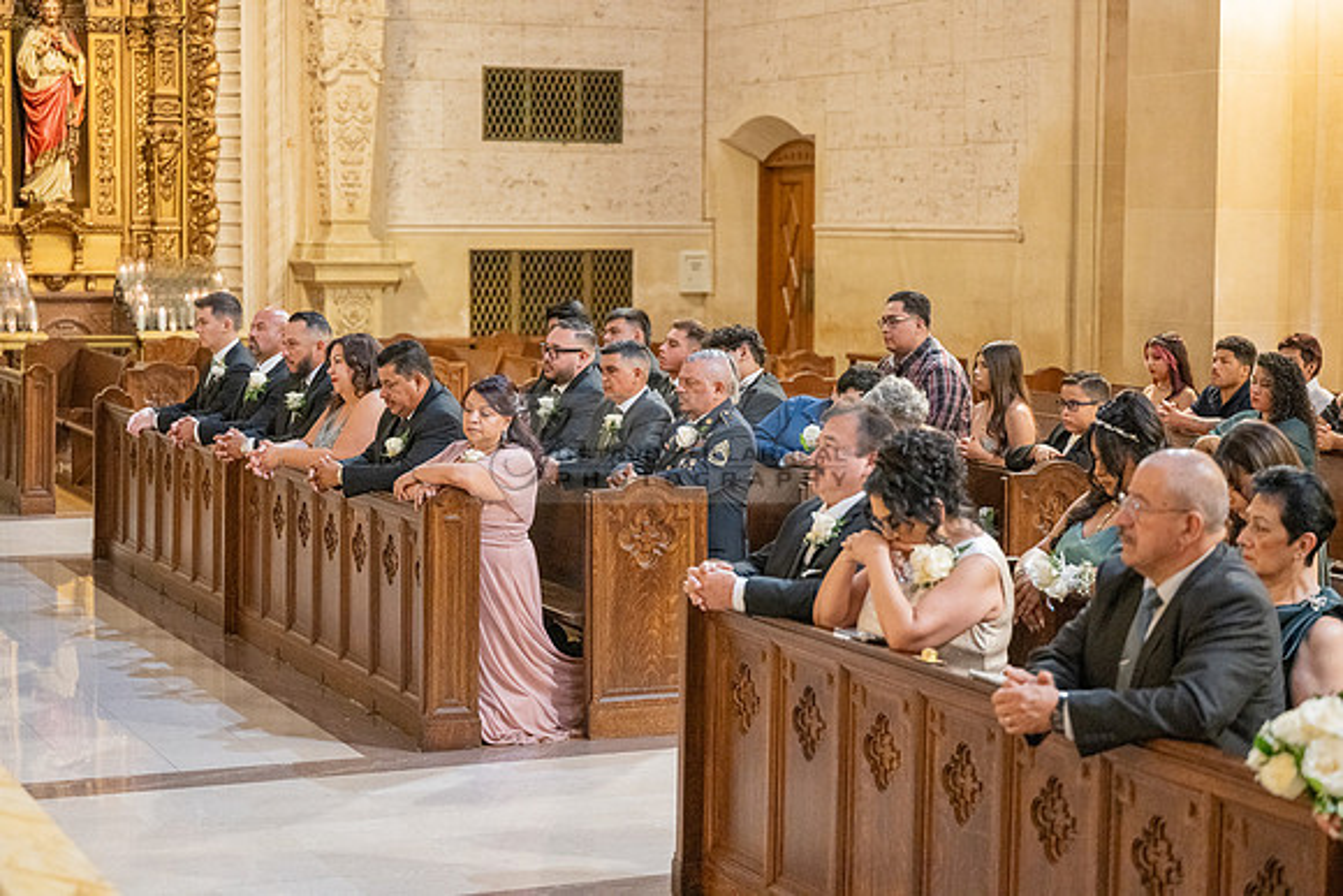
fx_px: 2612
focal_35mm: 70
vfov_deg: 19.5
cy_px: 448
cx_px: 672
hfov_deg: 28.8
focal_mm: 70
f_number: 2.8
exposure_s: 1/160
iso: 2000
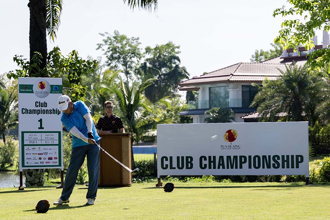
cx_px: 165
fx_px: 953
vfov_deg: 13.2
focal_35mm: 104
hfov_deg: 19.6
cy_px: 110
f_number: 6.3
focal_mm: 104
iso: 280
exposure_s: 1/800
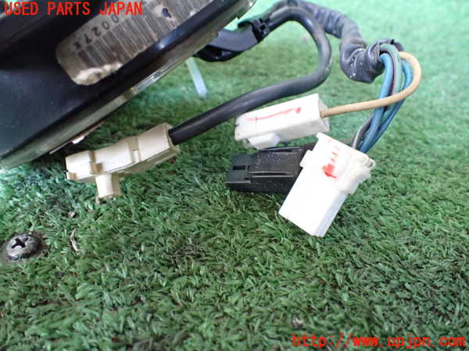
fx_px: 406
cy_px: 176
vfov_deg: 46.8
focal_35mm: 30
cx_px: 234
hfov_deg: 60.0
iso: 800
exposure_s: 1/60
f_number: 2.3
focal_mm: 5.4
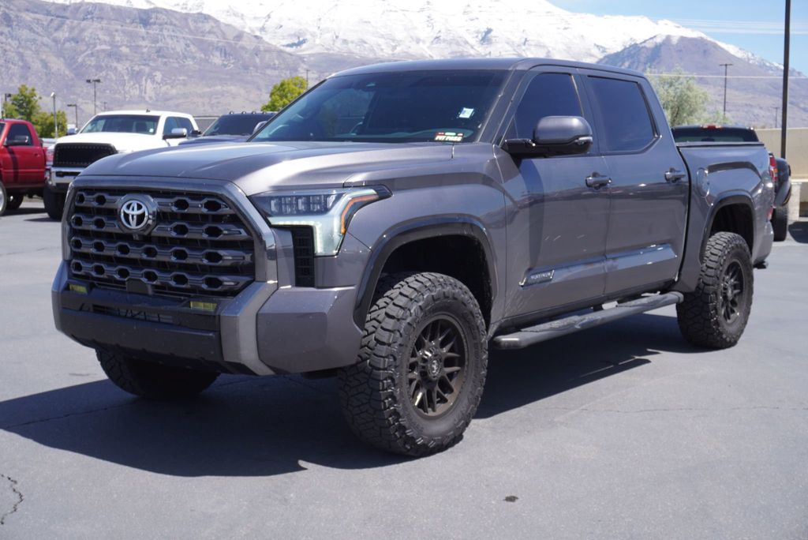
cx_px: 404
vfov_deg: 29.0
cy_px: 270
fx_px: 1044
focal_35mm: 46
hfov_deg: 42.3
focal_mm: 31
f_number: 8
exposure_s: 1/160
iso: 100
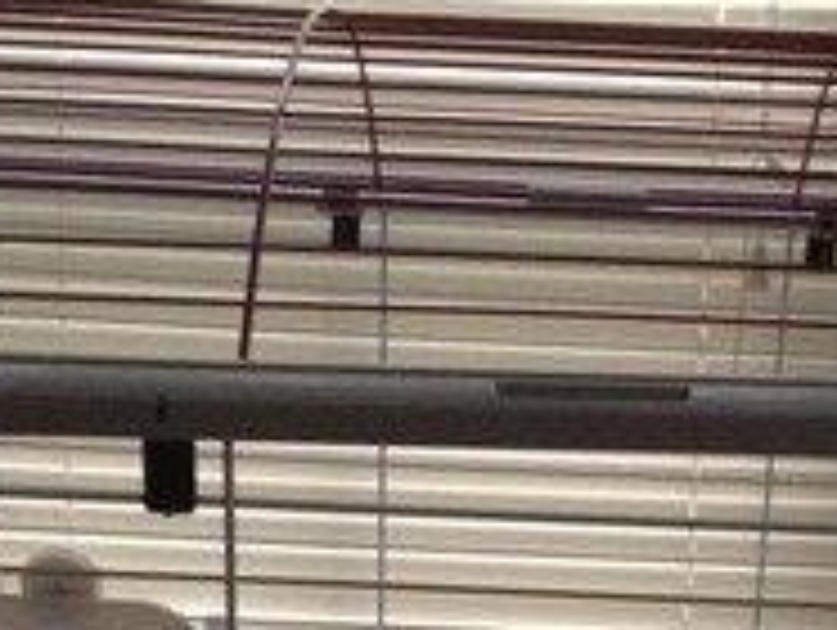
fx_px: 2276
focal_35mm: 94
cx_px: 562
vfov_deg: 15.2
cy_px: 758
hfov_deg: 20.8
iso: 640
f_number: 2.4
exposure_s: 1/15
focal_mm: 4.28
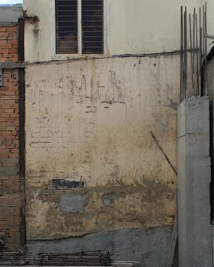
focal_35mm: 72
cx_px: 30
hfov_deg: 20.9
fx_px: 570
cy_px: 182
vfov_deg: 26.2
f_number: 2.4
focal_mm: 4.3
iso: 50
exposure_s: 1/1328
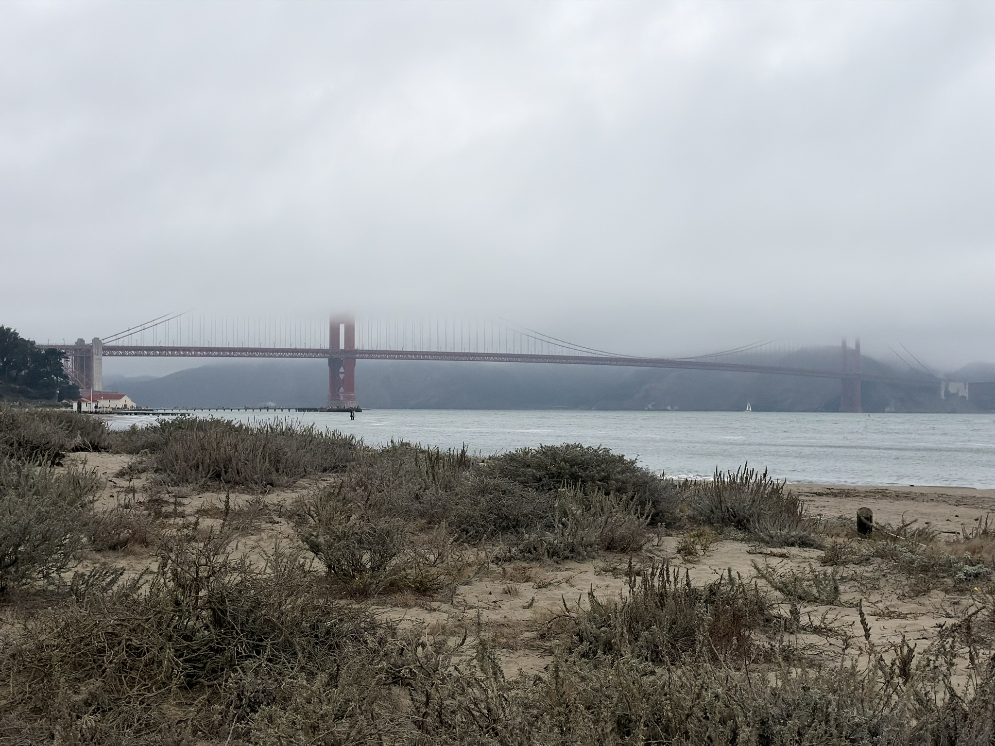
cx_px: 498
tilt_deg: +1.2
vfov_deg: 30.3
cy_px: 373
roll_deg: -0.2
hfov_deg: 39.7
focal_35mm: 48
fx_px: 1380
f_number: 1.8
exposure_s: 1/22727
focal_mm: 6.93
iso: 250
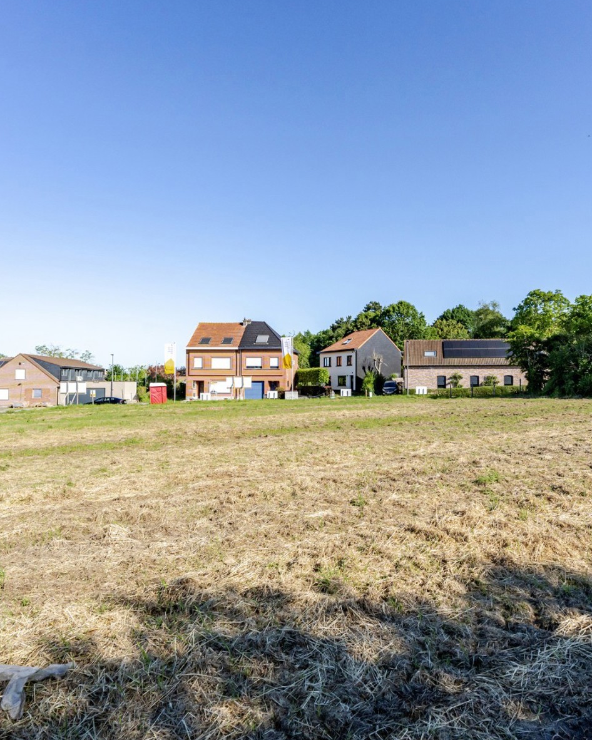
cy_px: 366
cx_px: 367
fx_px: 438
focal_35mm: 20
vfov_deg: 80.4
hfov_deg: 67.2
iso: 250
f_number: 9
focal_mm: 14
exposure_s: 1/1600
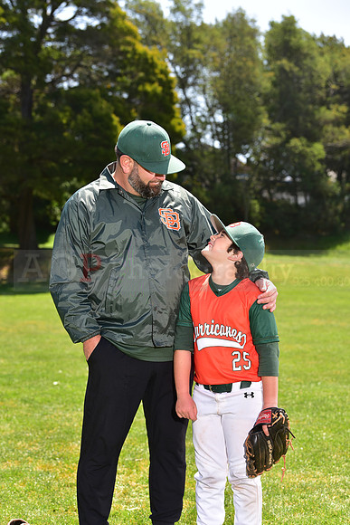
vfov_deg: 23.6
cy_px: 262
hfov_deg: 15.9
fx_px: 1253
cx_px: 175
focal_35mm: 86
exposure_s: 1/200
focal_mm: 86
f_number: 5.6
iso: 80
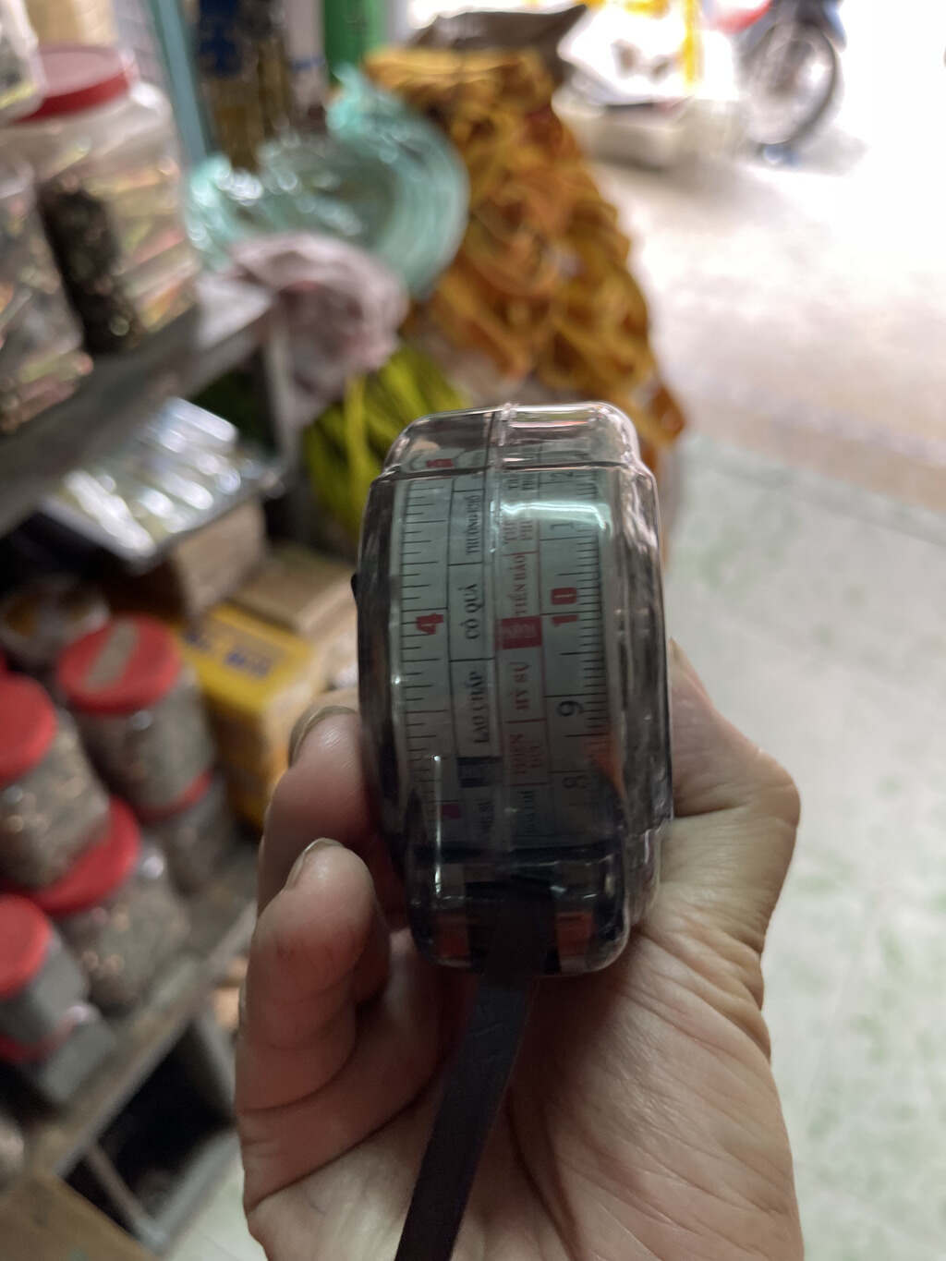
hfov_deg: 53.1
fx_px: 947
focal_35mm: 26
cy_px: 630
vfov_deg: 67.3
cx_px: 473
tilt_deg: -46.7
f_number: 1.6
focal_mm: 5.1
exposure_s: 1/50
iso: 160
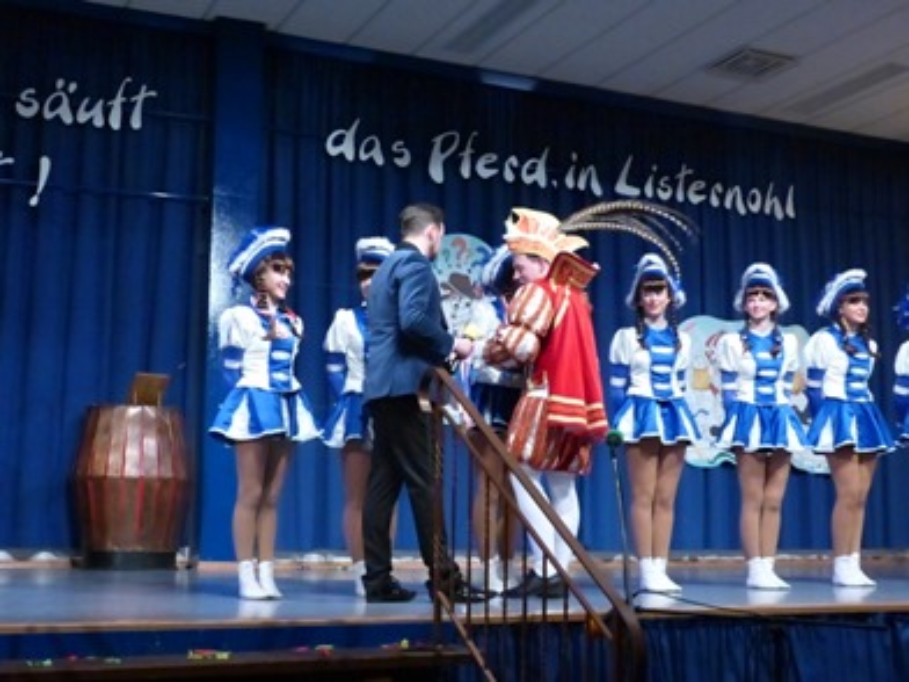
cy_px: 341
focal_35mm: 49
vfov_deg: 29.7
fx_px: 1287
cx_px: 454
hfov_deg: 38.9
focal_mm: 8.7
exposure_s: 1/100
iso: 1600
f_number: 3.2
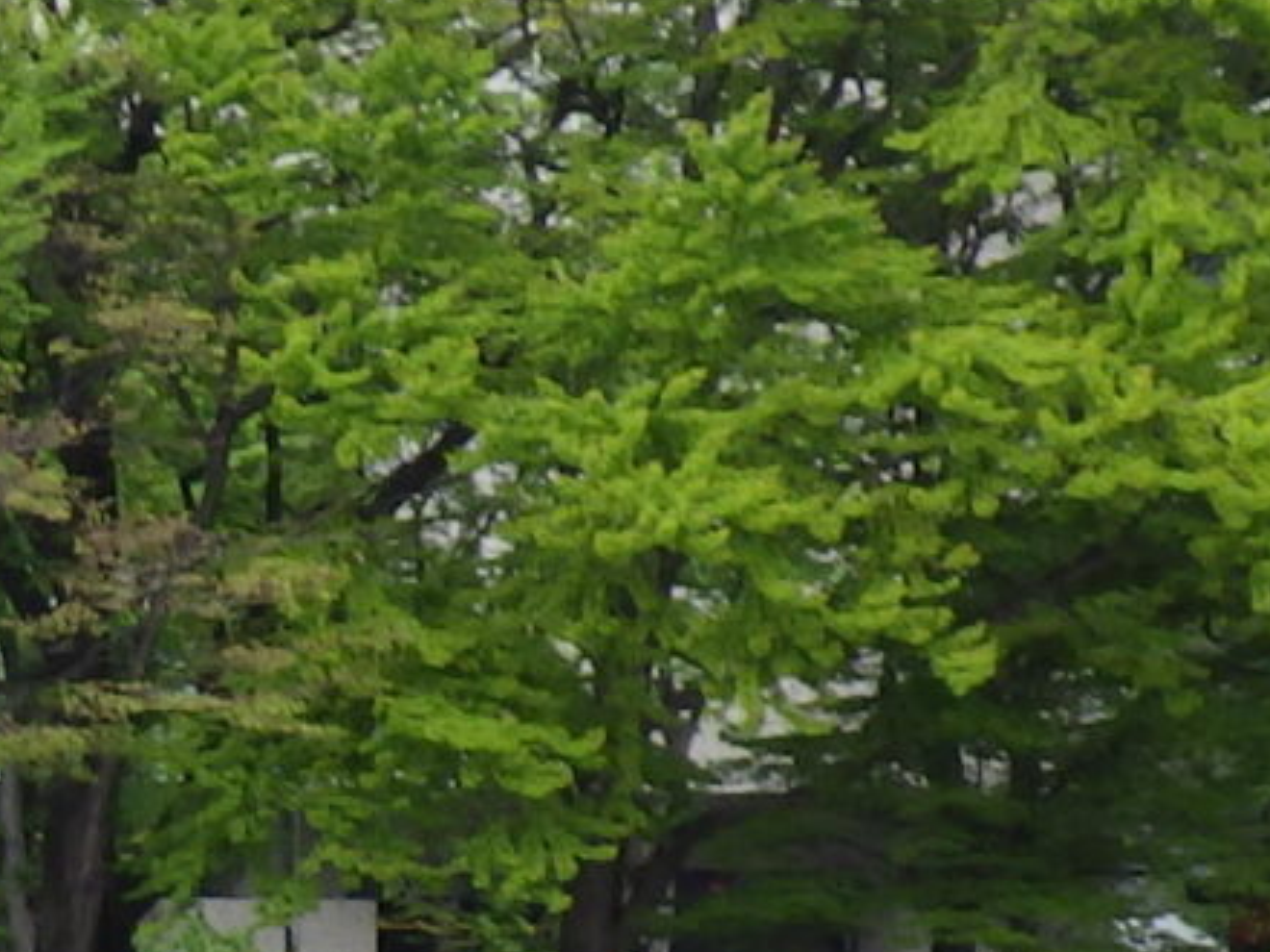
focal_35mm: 163
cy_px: 1065
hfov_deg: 10.9
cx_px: -1380
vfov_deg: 9.0
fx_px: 5980
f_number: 4.2
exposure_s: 1/160
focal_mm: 5
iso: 125
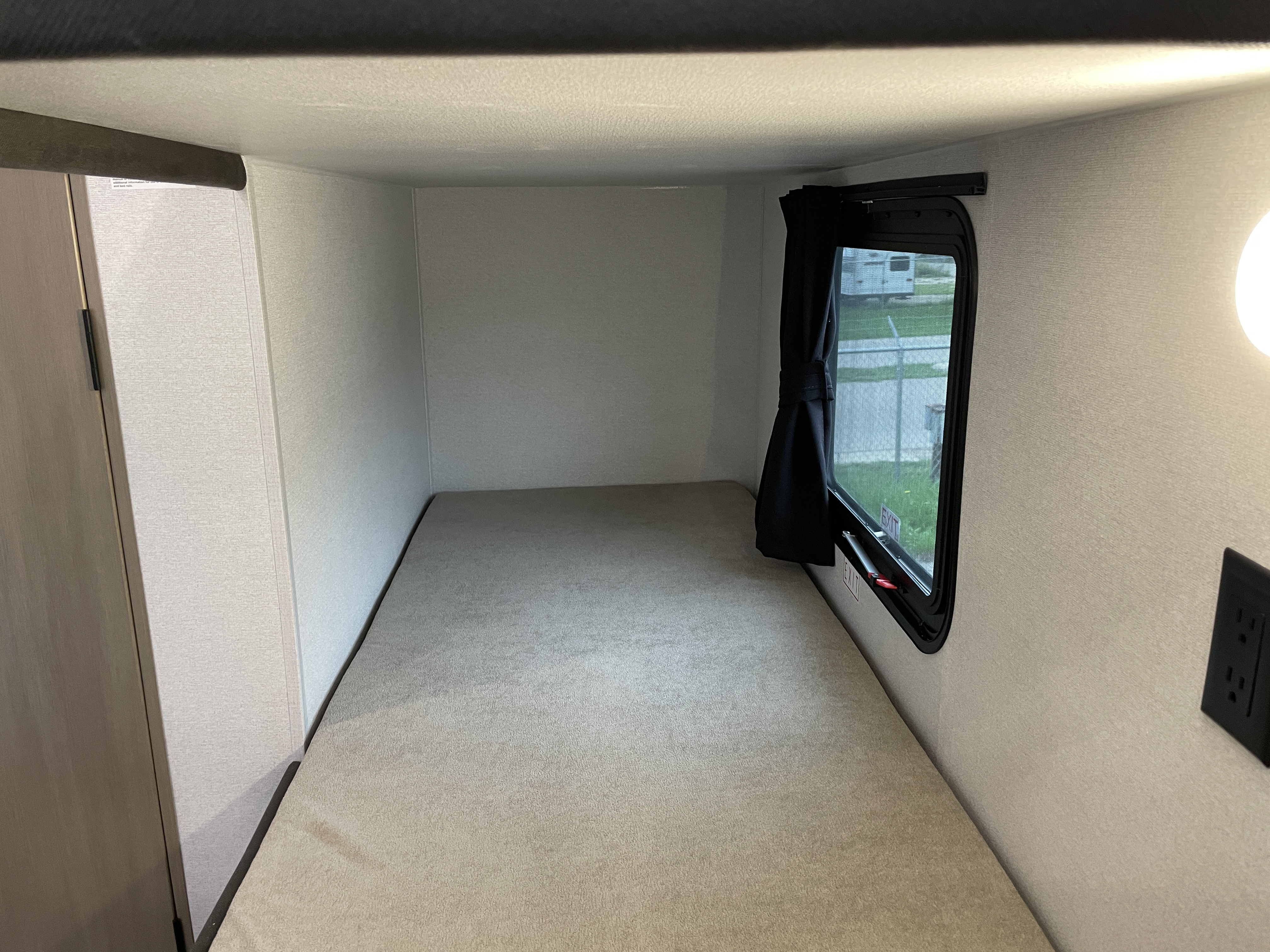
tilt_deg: -12.5
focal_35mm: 26
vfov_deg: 53.1
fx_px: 954
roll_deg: +0.9
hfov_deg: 67.3
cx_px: 635
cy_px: 476
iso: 160
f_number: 1.6
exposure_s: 1/60
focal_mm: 4.2
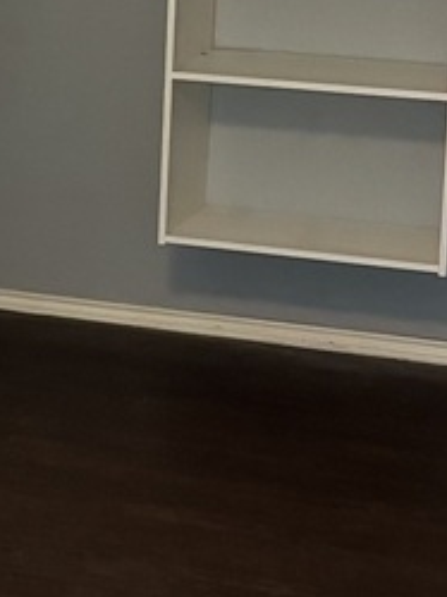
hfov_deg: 9.5
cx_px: -325
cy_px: 127
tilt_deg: -10.4
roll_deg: -1.0
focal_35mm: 150
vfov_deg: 13.1
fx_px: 2587
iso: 250
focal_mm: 5.96
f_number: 1.6
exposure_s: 1/60
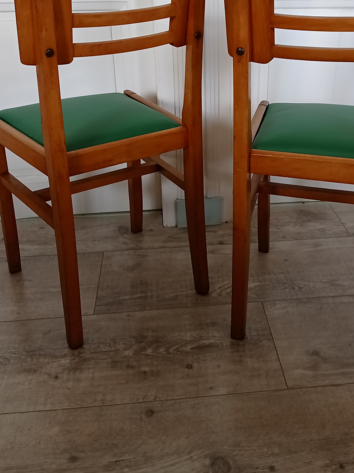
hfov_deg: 34.9
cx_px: 220
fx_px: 560
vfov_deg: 45.0
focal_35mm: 41
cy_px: 149
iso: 191
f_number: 1.79
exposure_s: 1/50
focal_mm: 4.74
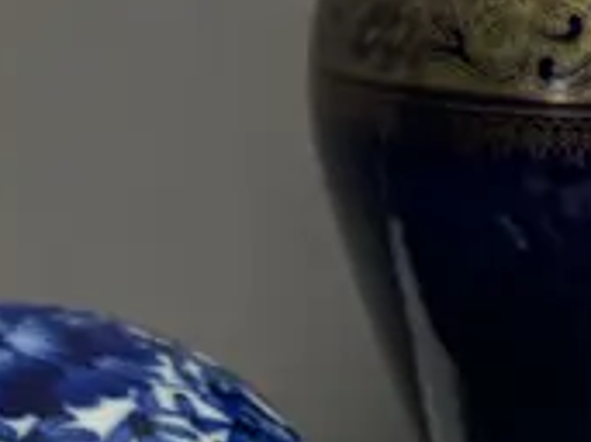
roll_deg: -0.1
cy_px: 739
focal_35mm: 144
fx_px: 2457
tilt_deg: -21.4
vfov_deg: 9.9
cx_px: 626
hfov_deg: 13.5
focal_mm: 6.86
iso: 100
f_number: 1.78
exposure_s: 1/100
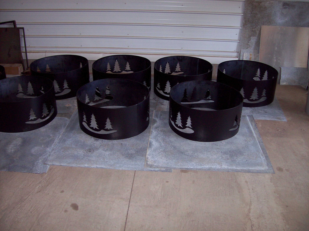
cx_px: 154
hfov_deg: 51.4
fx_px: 321
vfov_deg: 39.6
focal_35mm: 36
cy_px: 116
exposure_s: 1/64
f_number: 2.7
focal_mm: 6
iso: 80
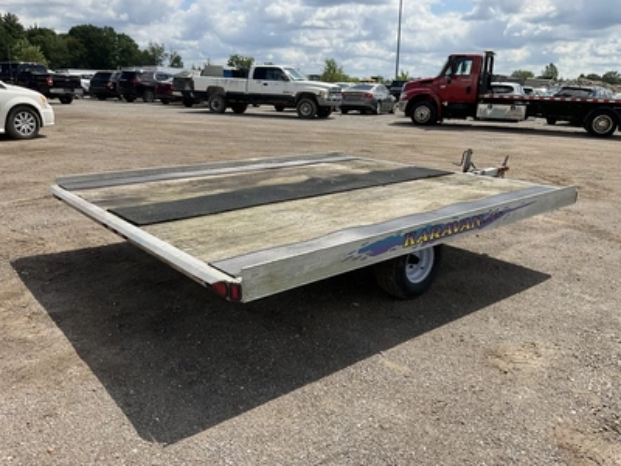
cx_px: 310
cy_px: 233
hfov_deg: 61.7
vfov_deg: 48.2
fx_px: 520
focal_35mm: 29
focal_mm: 3
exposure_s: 1/2227
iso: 25
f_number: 1.8
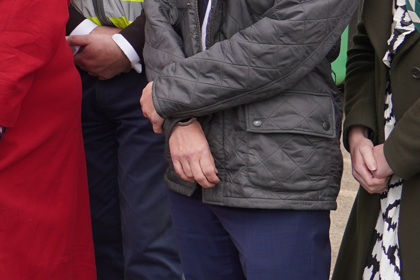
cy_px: -69
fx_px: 1201
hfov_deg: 18.3
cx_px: -146
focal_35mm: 103
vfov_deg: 12.9
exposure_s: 1/250
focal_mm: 20
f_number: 4
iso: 100
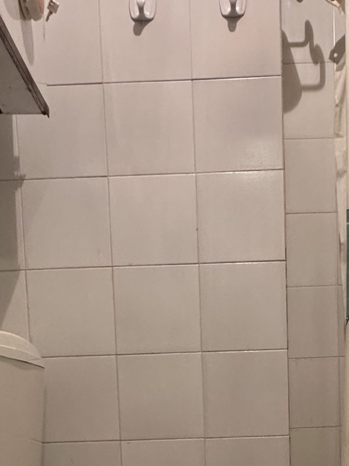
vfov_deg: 37.7
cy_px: 462
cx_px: 213
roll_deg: +2.1
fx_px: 605
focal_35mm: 45
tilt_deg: -5.6
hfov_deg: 32.1
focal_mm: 2.22
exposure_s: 1/50
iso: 400
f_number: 2.2
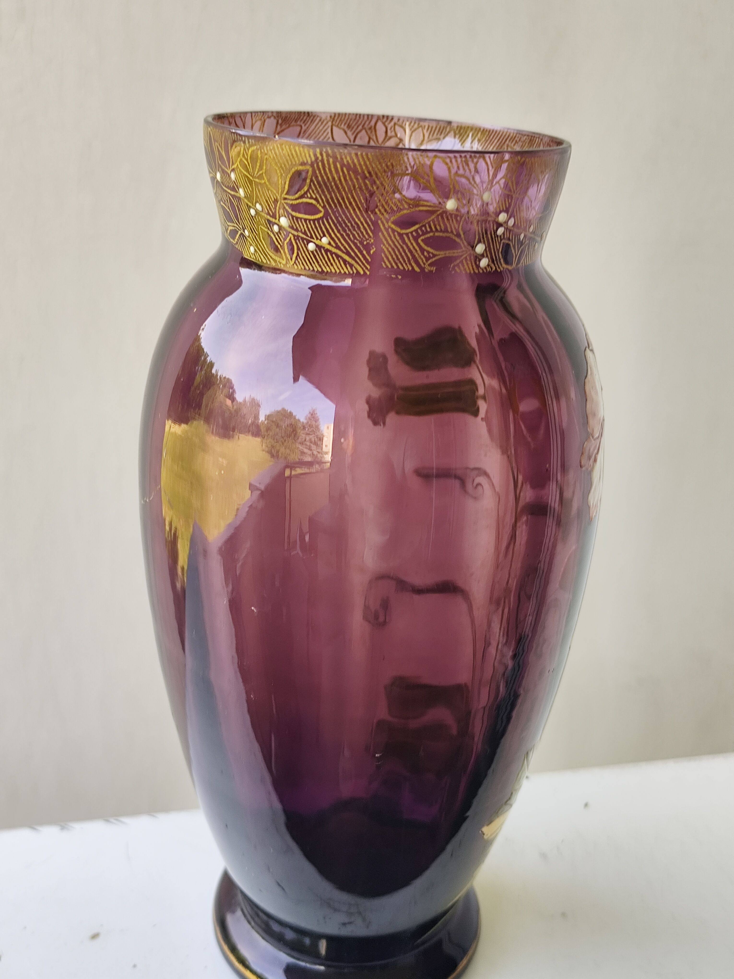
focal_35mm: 35
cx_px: 367
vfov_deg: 52.6
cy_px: 490
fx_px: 990
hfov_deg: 40.7
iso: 100
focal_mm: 6.14
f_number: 1.65
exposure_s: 1/100
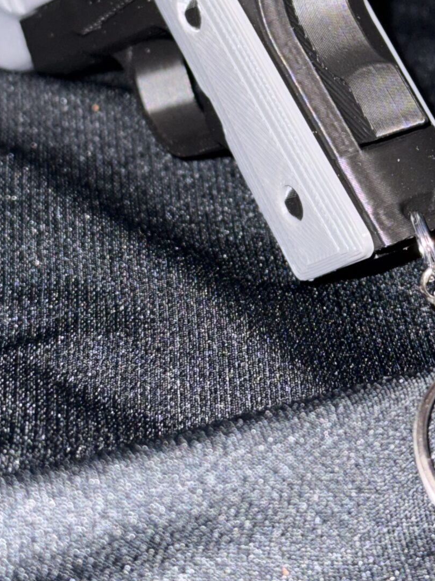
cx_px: 305
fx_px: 1911
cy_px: 162
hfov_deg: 13.0
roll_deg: -1.5
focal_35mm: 114
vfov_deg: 17.2
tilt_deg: -25.9
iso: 50
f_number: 1.78
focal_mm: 6.76
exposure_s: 1/5
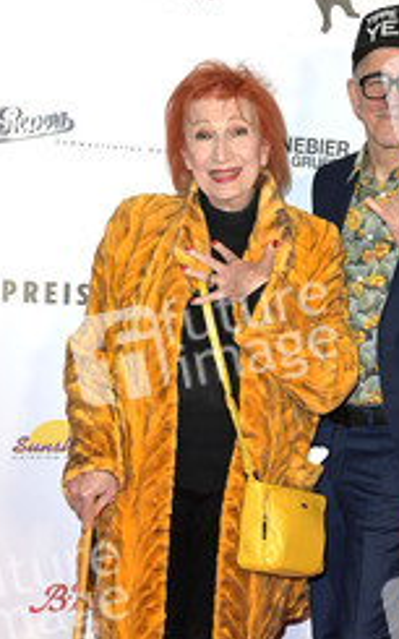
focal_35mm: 83
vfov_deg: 24.7
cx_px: 279
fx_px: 1445
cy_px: 475
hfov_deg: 15.7
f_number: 5.6
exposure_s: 1/160
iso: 640
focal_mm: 50
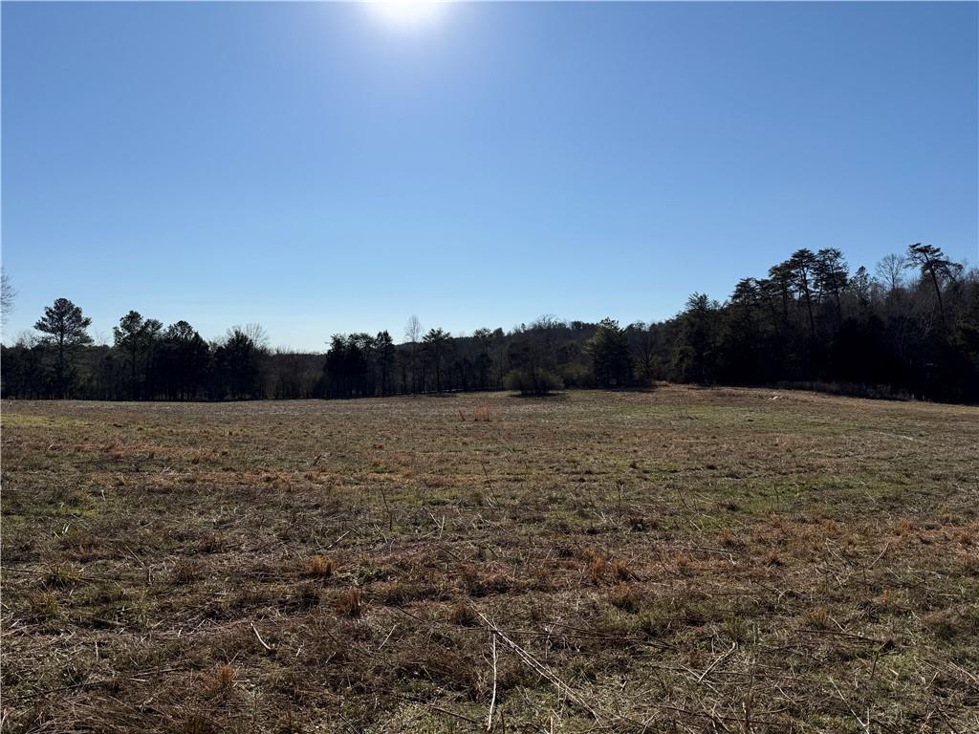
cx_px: 490
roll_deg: +0.8
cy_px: 367
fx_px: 679
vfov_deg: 56.8
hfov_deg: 71.6
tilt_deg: +0.0
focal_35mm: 24
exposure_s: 1/10309
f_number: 1.78
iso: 80
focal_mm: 6.76
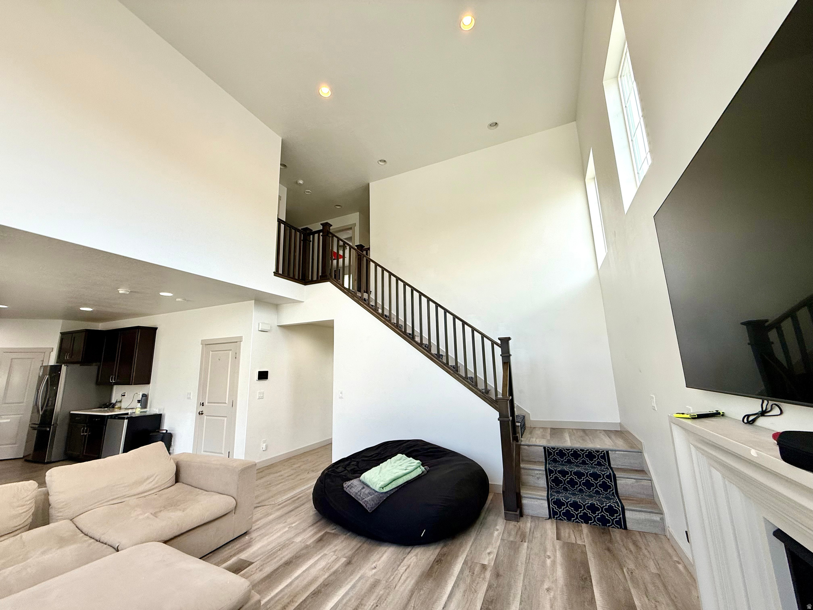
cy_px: 305
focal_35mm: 14
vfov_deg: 85.7
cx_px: 406
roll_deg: +2.2
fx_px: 329
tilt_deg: +11.8
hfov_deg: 102.1
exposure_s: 1/120
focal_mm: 2.22
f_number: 2.2
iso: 64
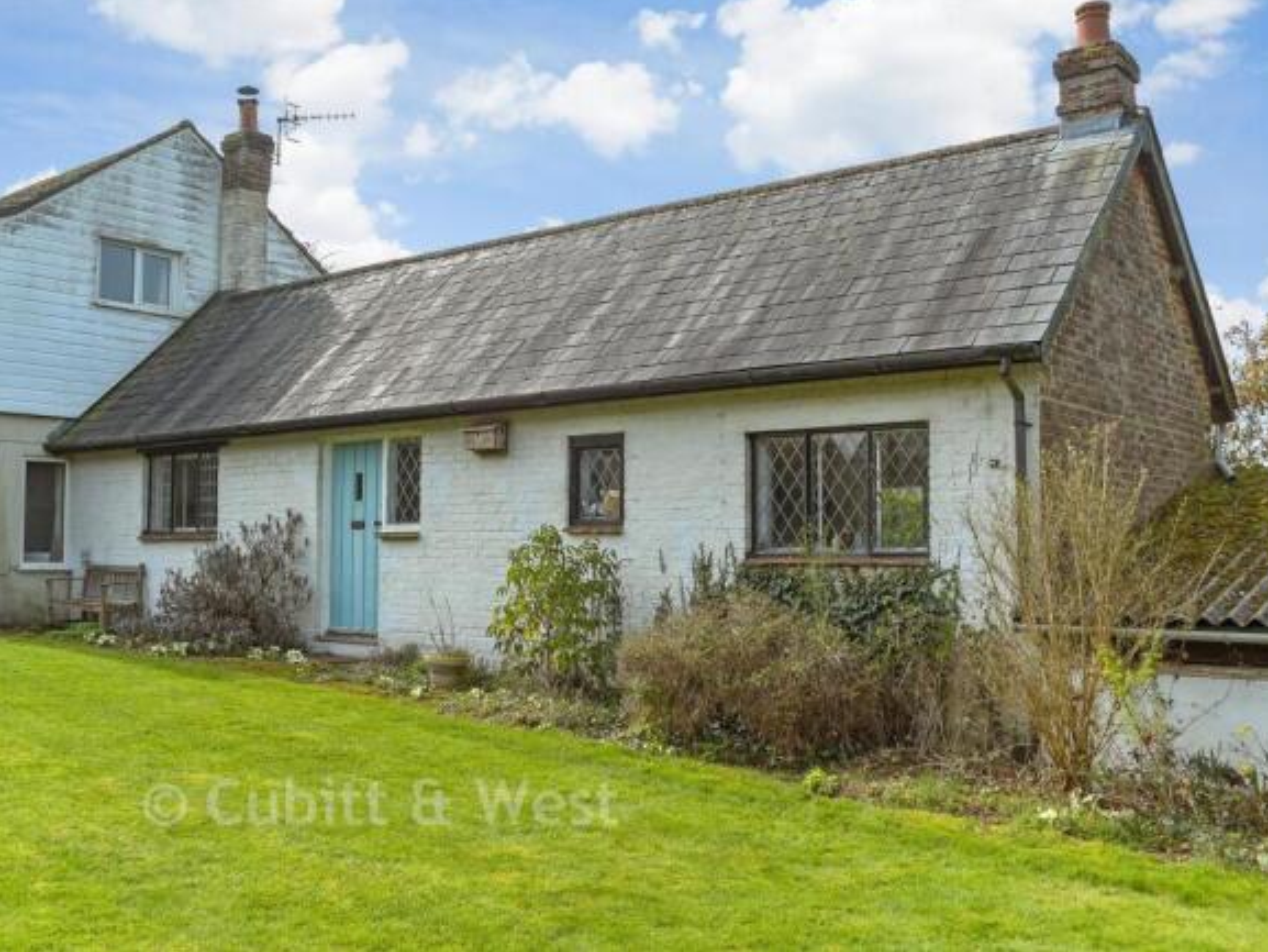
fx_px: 1319
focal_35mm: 36
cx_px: 610
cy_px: 474
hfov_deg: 51.3
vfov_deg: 39.7
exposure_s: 1/125
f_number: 8
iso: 160
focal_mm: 22
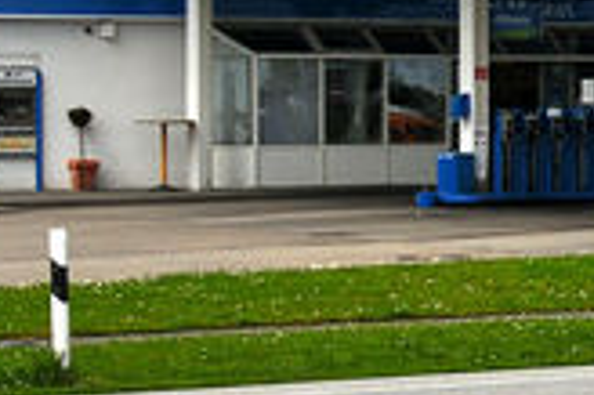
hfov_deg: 9.4
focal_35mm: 198
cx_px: 1344
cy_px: -2
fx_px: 3264
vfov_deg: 6.9
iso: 200
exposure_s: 1/1000
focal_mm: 24
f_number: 7.1
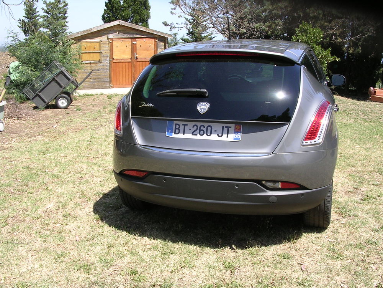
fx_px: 420
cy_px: 144
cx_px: 192
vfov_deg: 37.7
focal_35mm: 38
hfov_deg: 49.0
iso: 100
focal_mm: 5.8
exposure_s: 1/174
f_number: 5.6
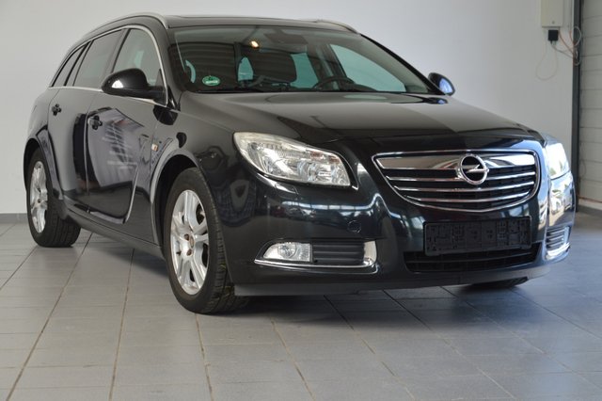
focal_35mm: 68
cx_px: 301
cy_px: 200
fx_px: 1128
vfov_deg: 20.1
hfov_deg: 29.9
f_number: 5
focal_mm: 45
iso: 400
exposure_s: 1/100
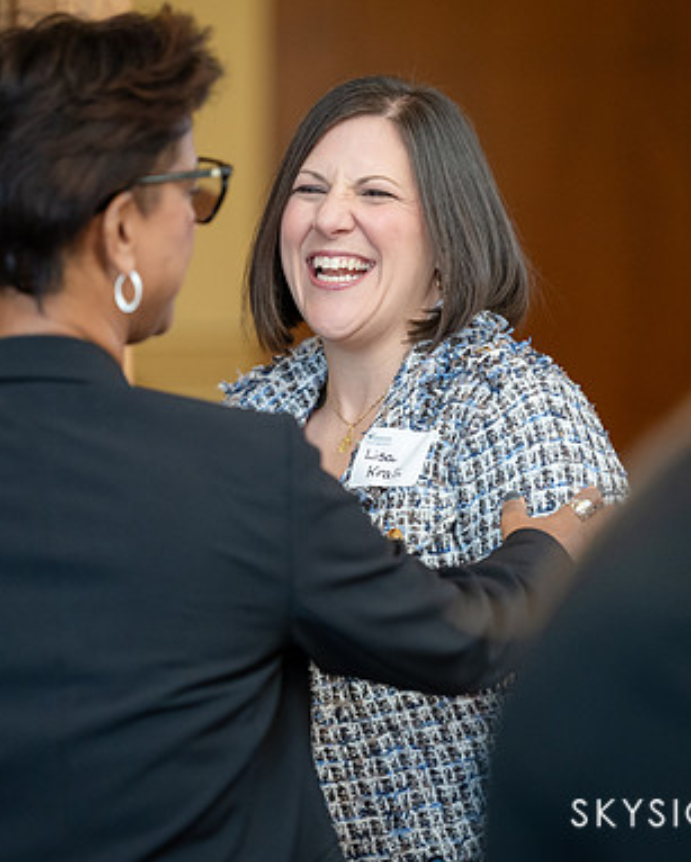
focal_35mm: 229
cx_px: 313
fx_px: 5847
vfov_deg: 8.4
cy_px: 433
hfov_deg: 6.8
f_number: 2.8
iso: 3200
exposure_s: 1/800
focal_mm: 160
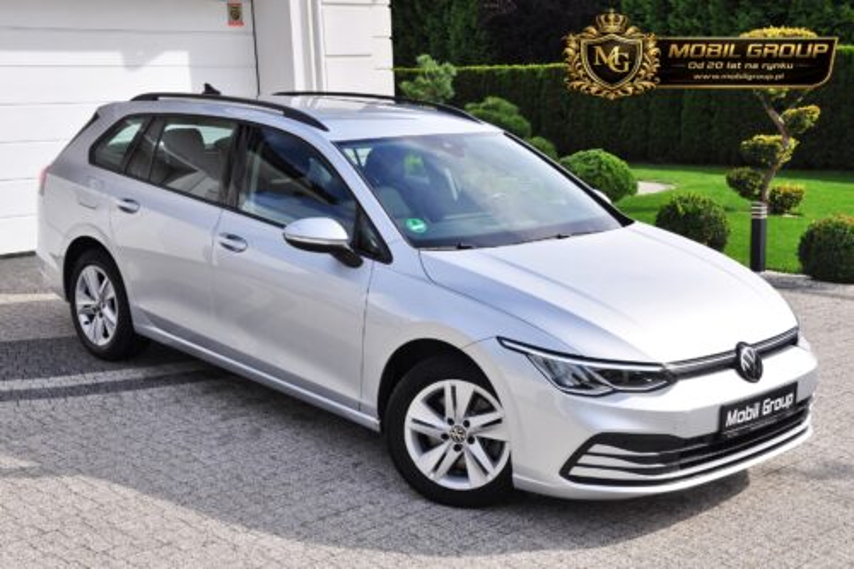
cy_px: 284
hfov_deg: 41.1
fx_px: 1138
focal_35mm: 48
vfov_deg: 28.1
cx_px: 427
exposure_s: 1/400
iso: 250
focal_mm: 32
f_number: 10
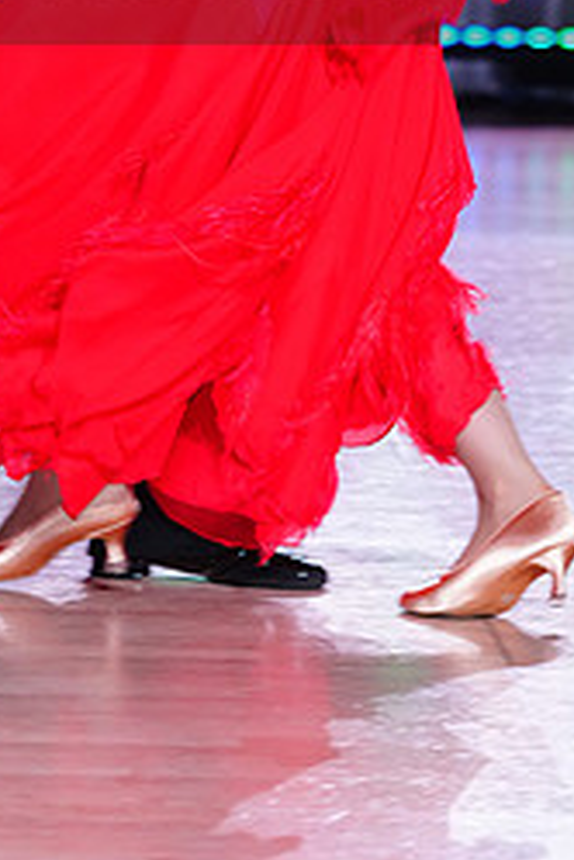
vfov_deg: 7.4
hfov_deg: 5.0
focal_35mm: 277
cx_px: 258
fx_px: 6624
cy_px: -69
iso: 2500
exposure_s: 1/250
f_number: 4
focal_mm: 119
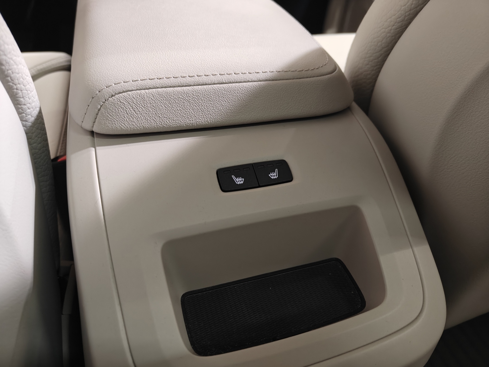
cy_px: 184
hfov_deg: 71.6
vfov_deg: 56.8
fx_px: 339
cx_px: 244
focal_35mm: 24
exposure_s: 1/33
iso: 250
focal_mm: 5.59
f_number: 1.8
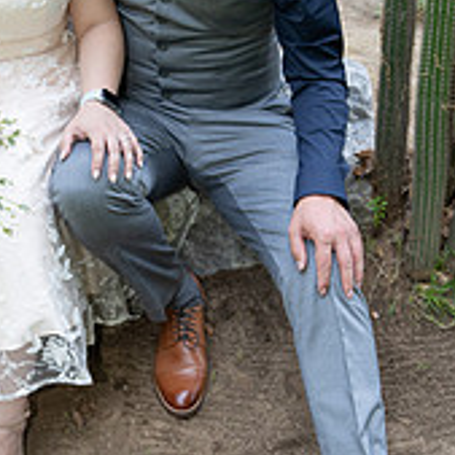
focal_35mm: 59
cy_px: 221
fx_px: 877
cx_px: 124
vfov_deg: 29.1
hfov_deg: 28.7
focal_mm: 26
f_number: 3.5
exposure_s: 1/250
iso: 250
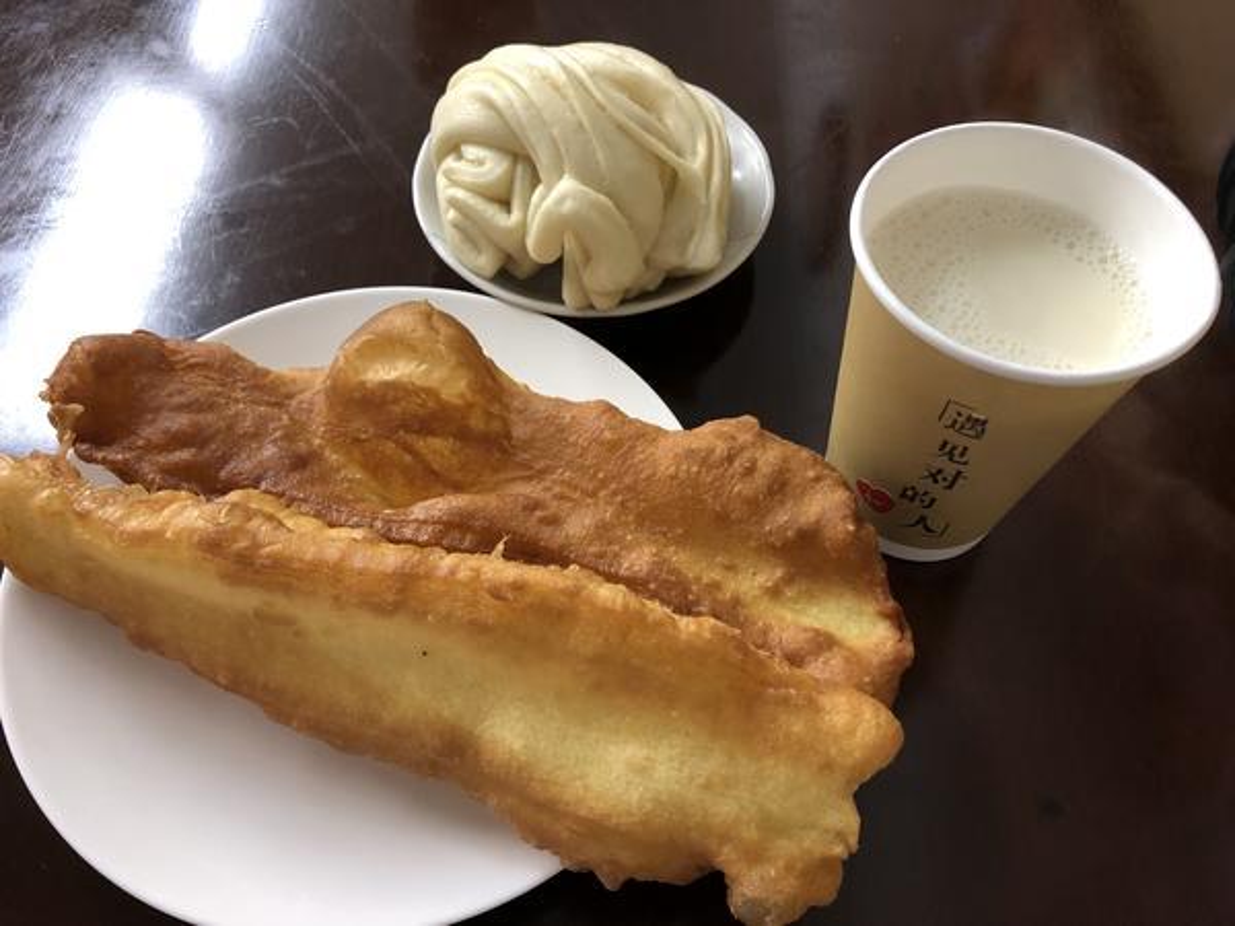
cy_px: 463
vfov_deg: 49.7
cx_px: 618
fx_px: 999
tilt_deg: -58.5
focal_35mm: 28
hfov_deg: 63.4
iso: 64
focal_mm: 3.99
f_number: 1.8
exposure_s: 1/17
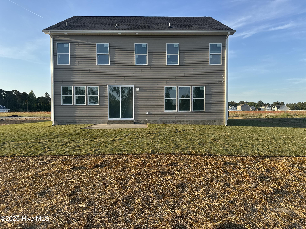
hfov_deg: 71.6
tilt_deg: -2.4
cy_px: 114
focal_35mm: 24
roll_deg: -0.2
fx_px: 212
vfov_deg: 56.8
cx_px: 153
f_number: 1.78
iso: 80
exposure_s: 1/1637
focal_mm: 6.76
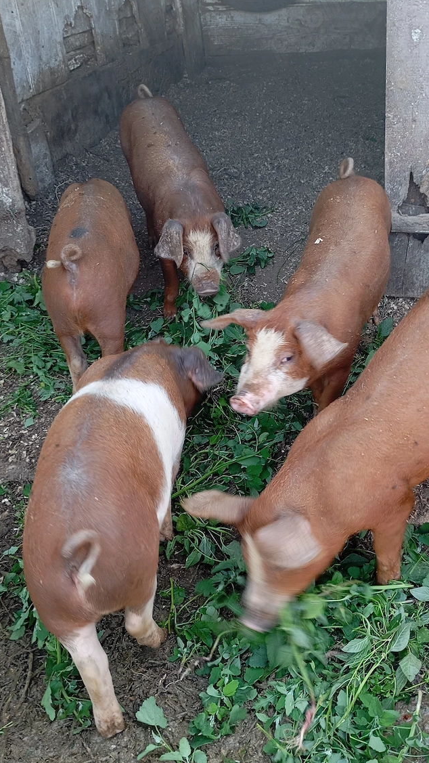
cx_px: 259
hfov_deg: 32.7
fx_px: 728
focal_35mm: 36
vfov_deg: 55.3
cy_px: 381
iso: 190
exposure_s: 1/50
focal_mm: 4.27
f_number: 1.8
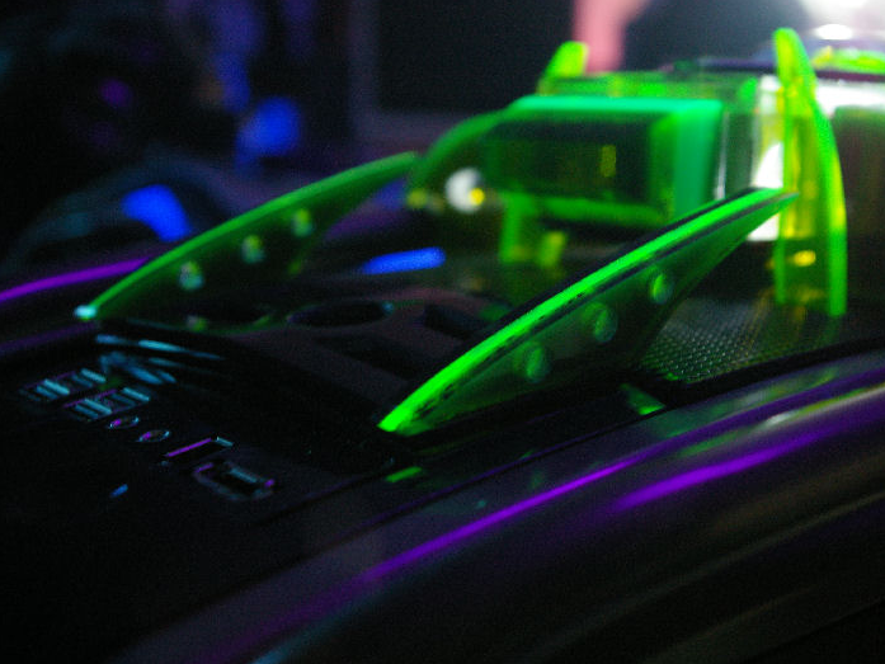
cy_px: 333
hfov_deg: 35.2
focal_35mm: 55
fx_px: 1395
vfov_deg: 26.8
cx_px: 494
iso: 800
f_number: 4
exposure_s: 1/1.43
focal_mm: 33
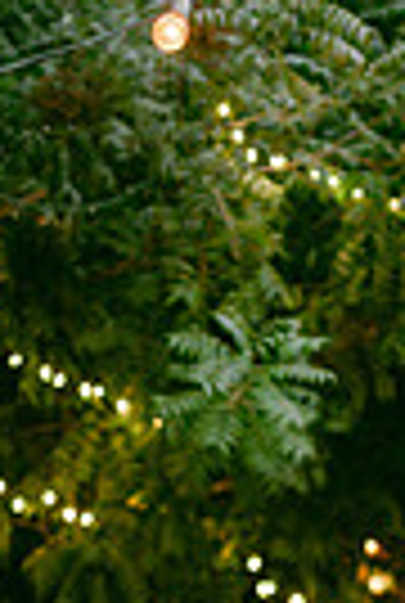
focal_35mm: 117
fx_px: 1964
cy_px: 842
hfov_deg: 11.8
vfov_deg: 16.3
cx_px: 214
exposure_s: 1/250
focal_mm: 35
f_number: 1.8
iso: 800
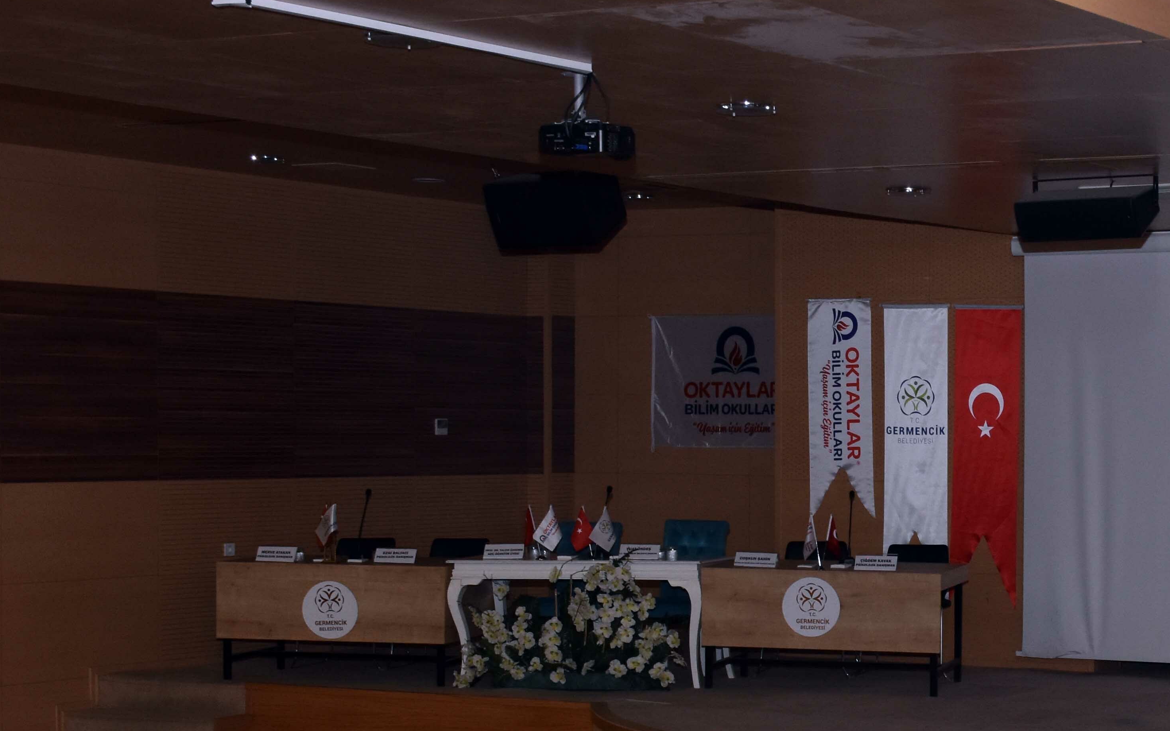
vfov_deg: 16.1
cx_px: 1107
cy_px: 485
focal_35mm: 81
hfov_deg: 24.6
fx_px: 2583
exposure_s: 1/60
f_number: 7.1
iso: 1000
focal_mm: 26
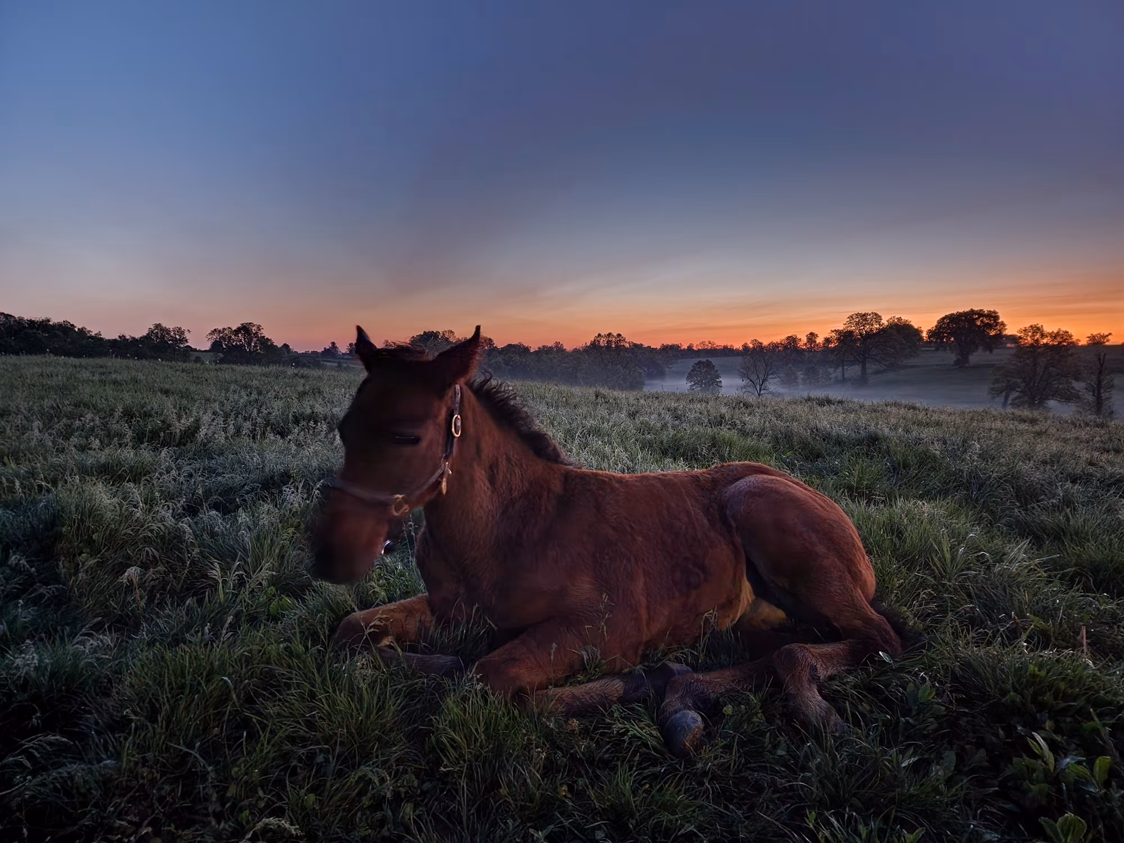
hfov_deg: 73.9
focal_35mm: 23
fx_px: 747
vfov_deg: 58.9
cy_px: 422
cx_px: 562
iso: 1250
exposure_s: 1/10
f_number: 1.8
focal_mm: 6.4
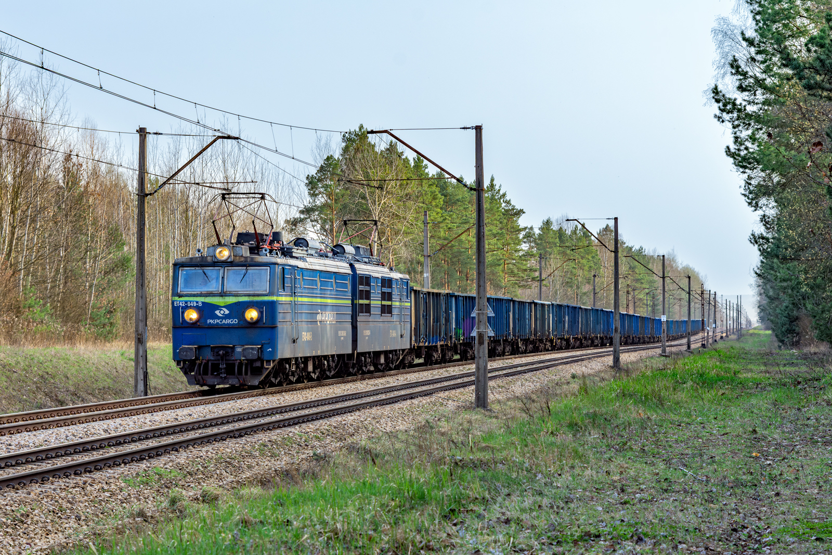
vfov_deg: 12.2
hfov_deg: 18.2
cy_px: 278
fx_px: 2600
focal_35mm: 112
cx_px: 416
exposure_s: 1/320
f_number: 7.1
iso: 400
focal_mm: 75
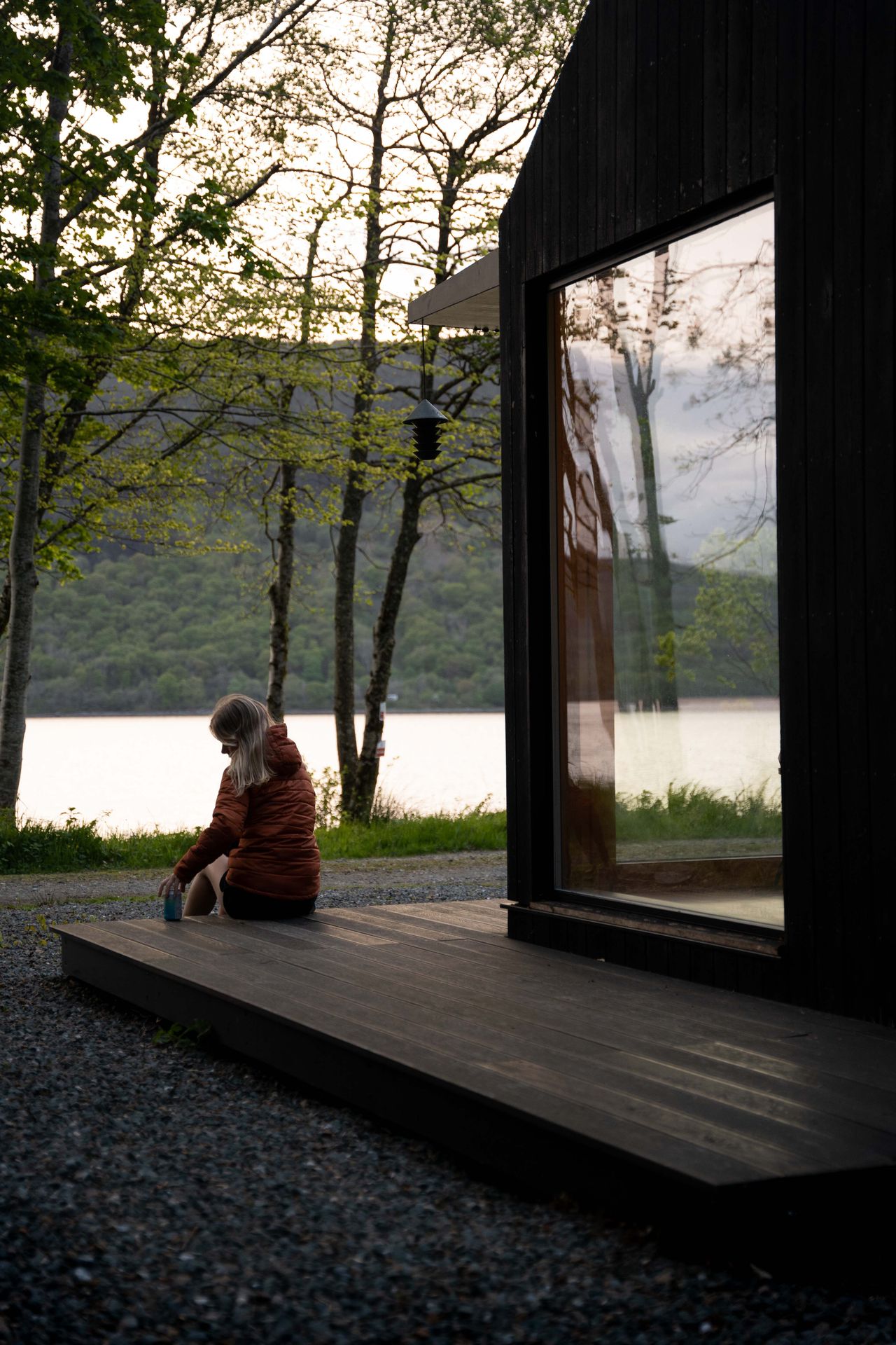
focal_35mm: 55
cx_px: 448
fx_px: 2042
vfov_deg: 36.4
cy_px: 672
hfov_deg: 24.7
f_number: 2.8
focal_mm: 54.7
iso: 640
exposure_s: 1/125
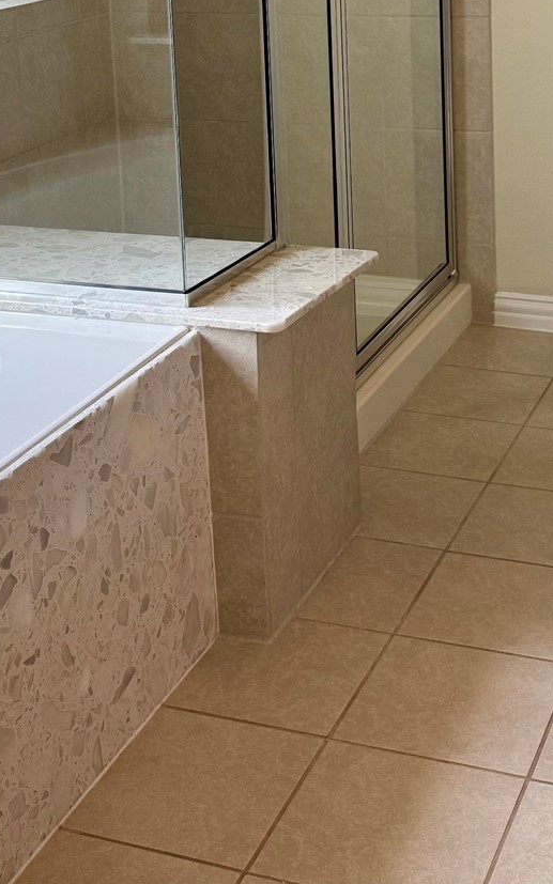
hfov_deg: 20.6
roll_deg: +2.2
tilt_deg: -9.4
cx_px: 334
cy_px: 72
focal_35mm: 63
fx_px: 1519
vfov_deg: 30.9
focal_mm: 6.76
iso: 80
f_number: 1.78
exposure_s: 1/285
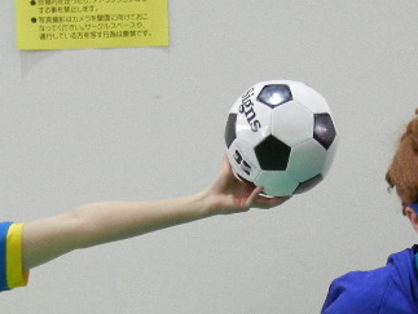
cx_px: 263
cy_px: 445
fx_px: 1148
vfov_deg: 14.7
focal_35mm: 95
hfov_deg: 20.6
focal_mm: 5.4
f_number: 3.5
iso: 400
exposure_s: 1/42.4
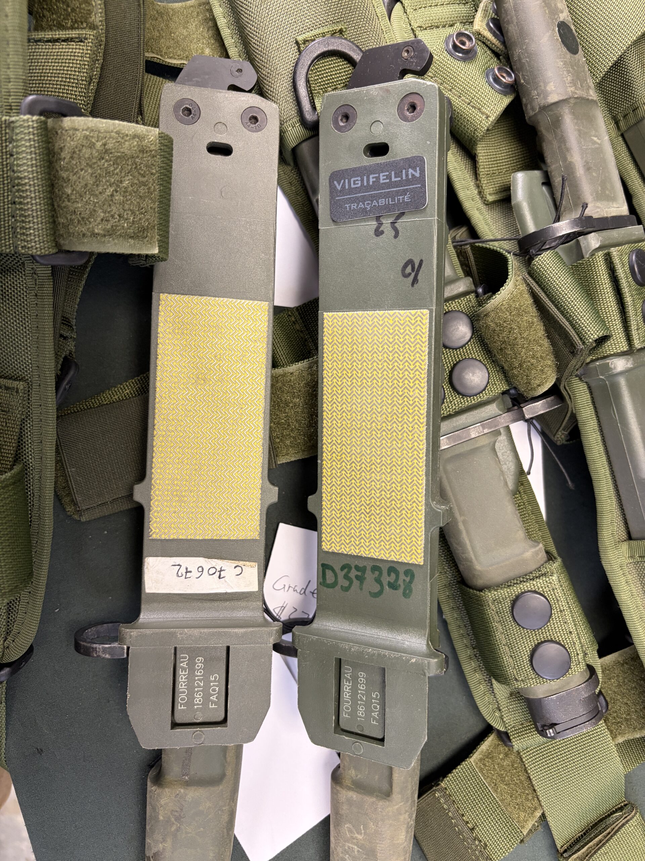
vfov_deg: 67.3
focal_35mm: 26
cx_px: 322
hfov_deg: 53.1
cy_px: 430
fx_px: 646
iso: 160
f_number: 1.6
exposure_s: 1/60
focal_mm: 5.96
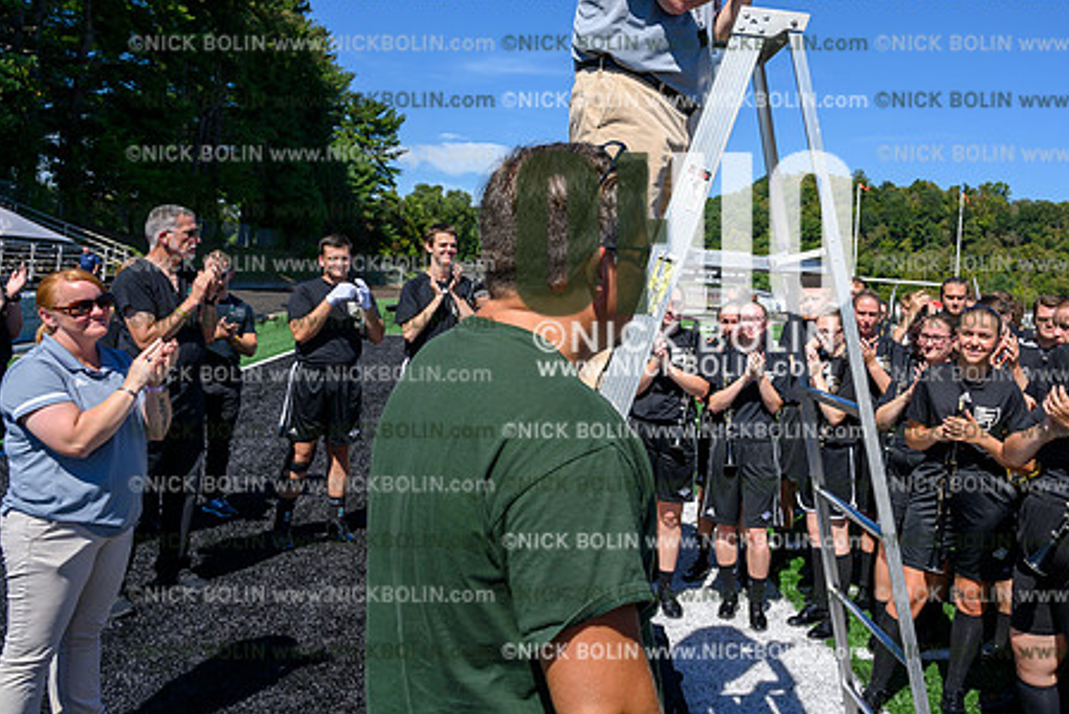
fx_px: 921
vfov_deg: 42.1
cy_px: 265
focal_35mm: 31
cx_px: 683
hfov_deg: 59.3
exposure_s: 1/640
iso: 160
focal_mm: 24
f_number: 8
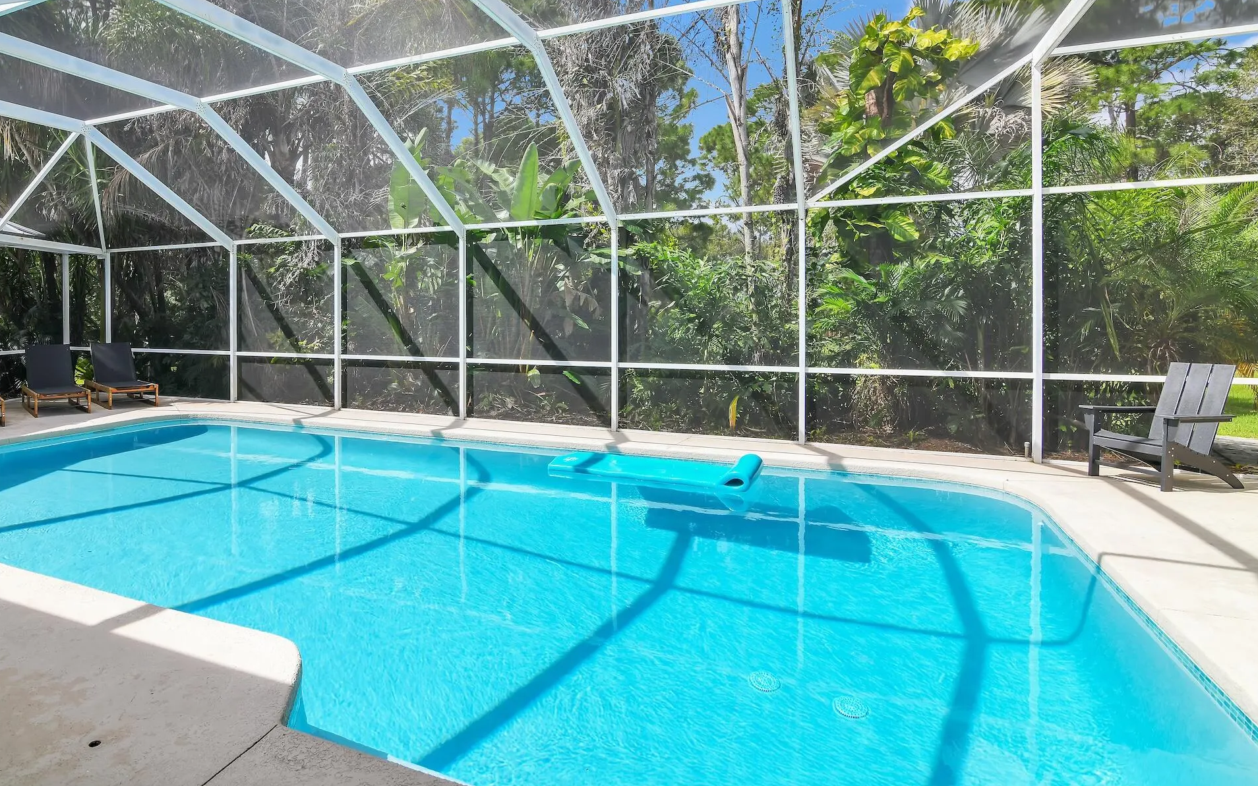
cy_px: 301
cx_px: 498
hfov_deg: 83.9
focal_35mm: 20
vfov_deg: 59.0
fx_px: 686
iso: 200
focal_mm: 16
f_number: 11
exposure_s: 1/125
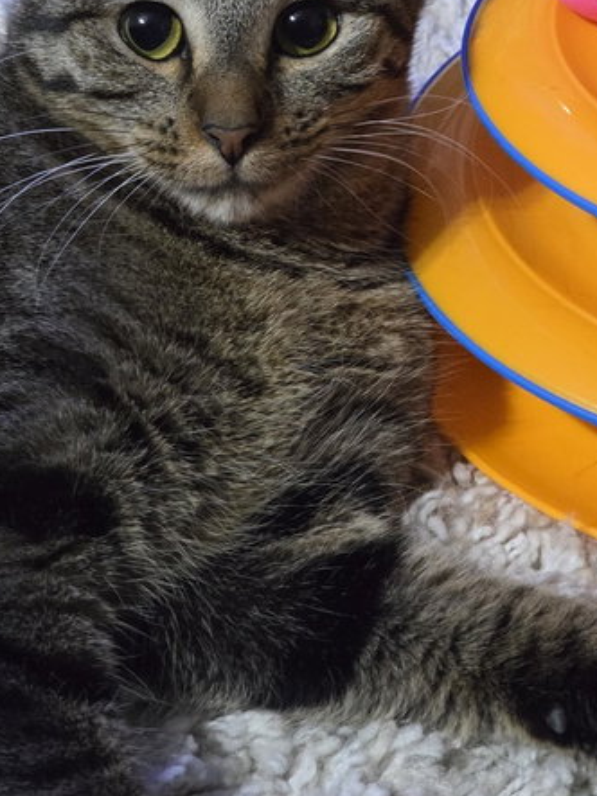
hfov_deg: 14.2
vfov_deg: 18.8
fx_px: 2393
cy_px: 206
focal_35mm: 104
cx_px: 297
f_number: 2.4
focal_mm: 7.9
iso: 2000
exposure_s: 1/30
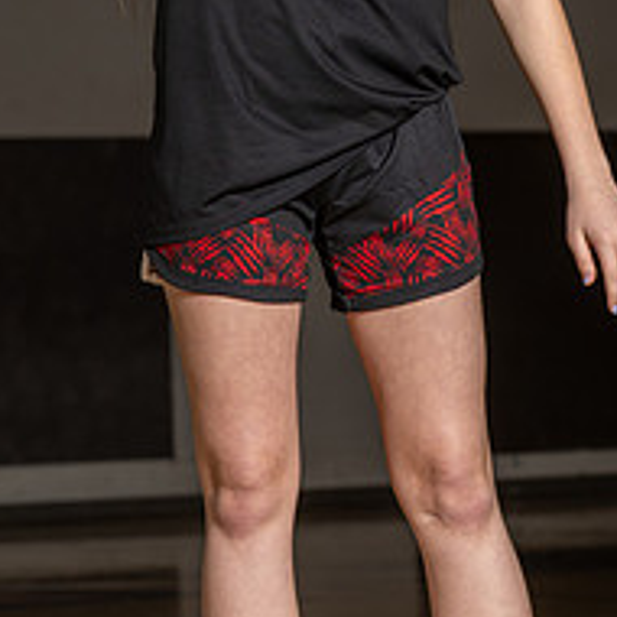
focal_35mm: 268
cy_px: -52
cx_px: 249
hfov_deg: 6.5
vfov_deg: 6.5
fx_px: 5404
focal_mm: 70
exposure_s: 1/200
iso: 80
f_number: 4.5
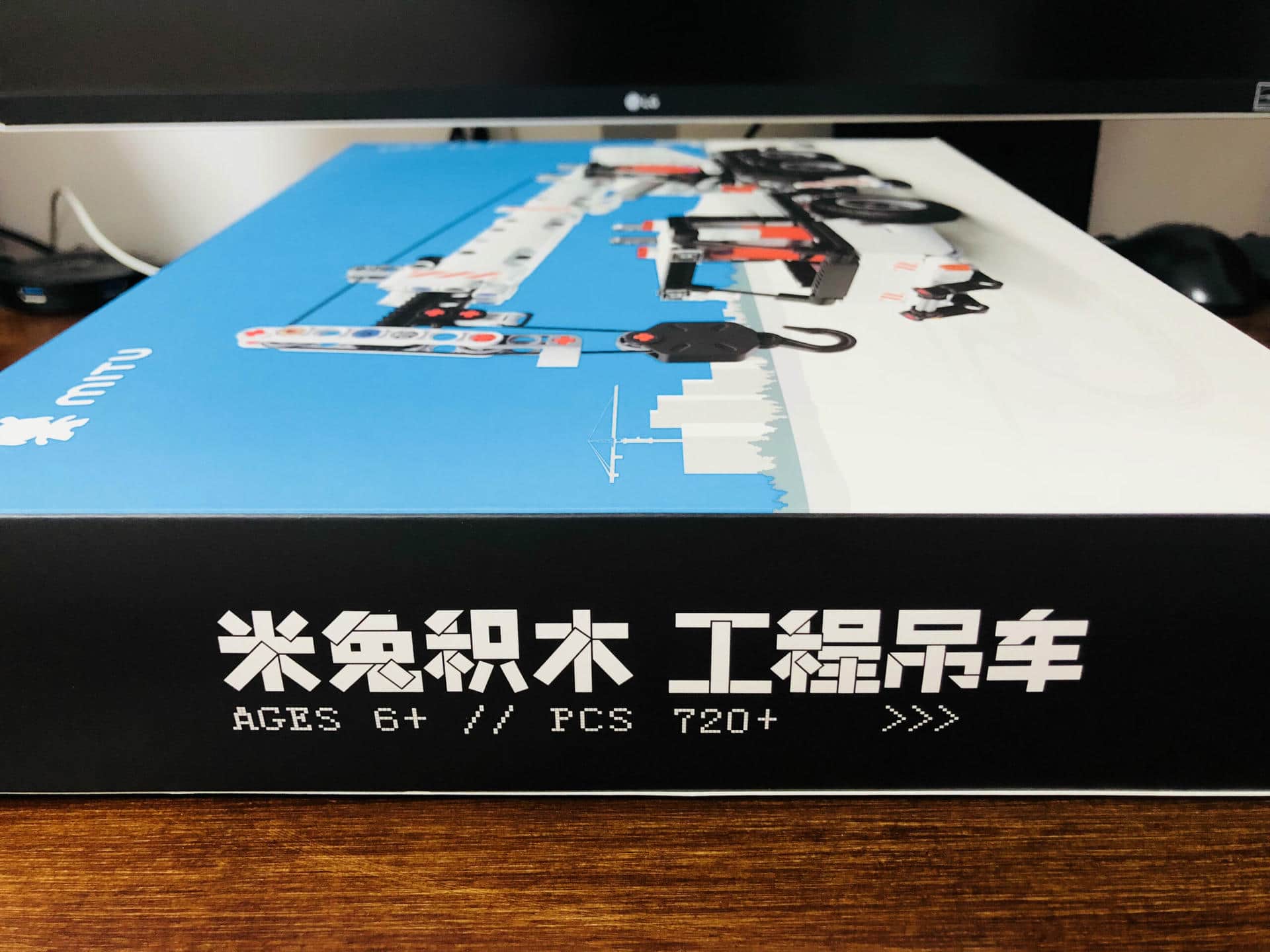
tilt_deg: -21.8
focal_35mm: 28
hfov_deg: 63.4
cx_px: 635
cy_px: 476
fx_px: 1027
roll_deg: +0.4
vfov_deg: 49.7
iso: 80
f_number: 1.8
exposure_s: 1/17
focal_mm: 3.99
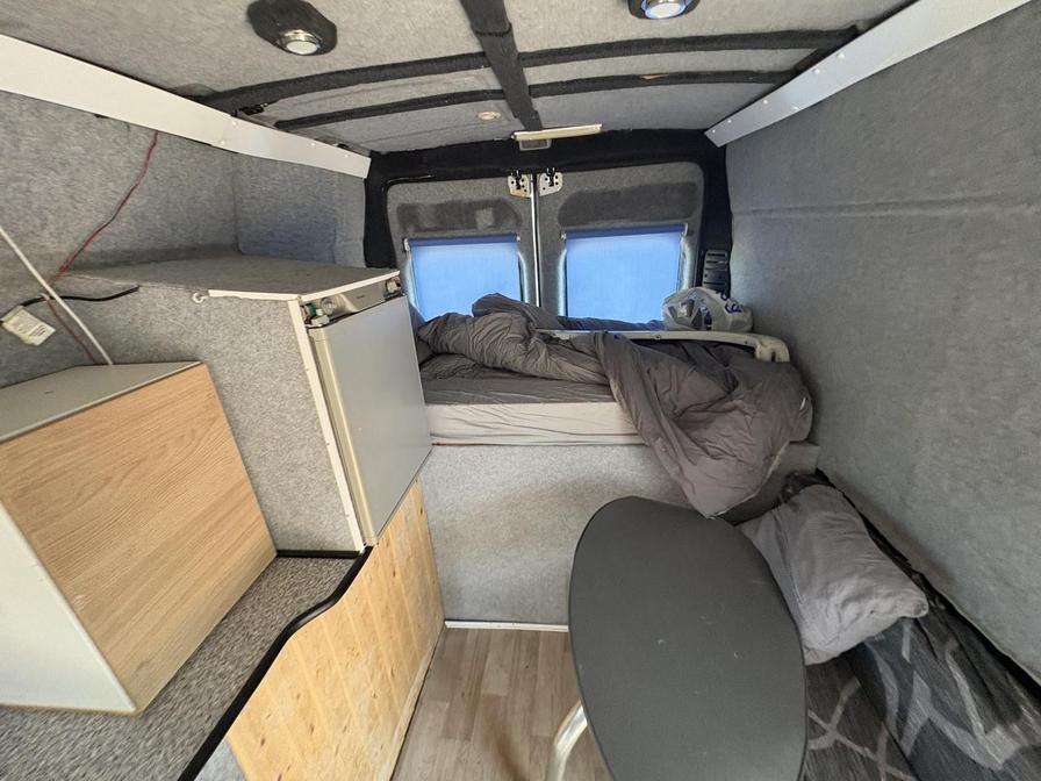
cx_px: 520
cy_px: 390
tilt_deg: -15.3
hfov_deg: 102.1
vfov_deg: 85.7
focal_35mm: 14
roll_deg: +0.5
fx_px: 421
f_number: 2.2
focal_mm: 2.22
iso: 320
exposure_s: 1/60
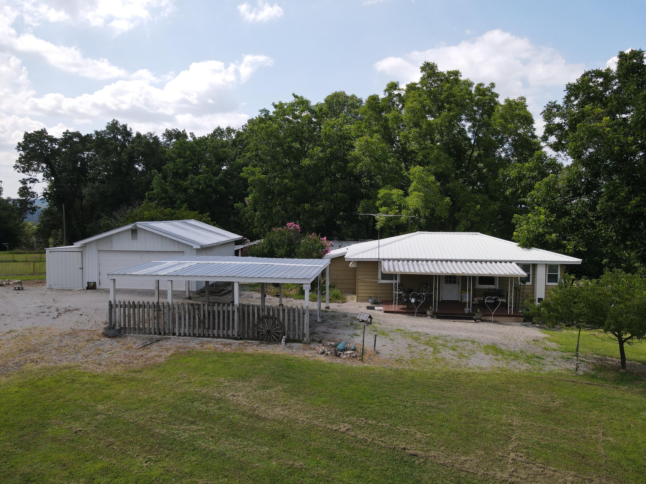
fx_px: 448
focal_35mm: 24
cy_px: 242
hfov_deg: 71.6
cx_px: 323
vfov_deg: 56.8
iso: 100
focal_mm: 4.5
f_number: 2.8
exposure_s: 1/640
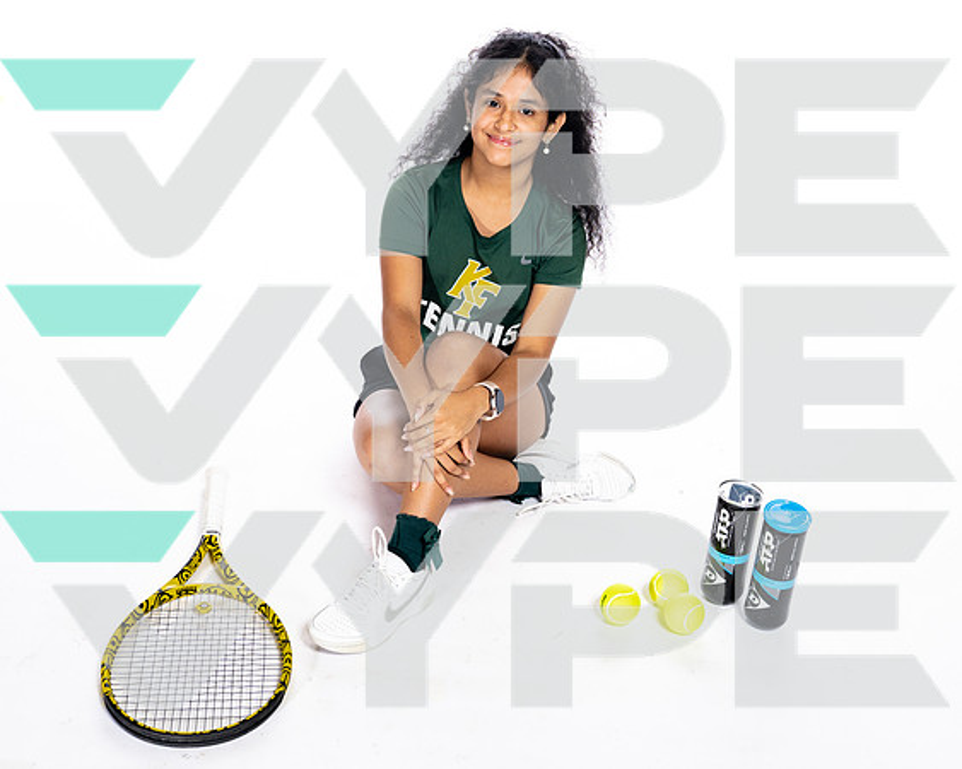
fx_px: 1317
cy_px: 373
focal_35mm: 46
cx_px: 540
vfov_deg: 32.6
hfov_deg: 40.1
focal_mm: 35
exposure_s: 1/250
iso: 400
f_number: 5.6
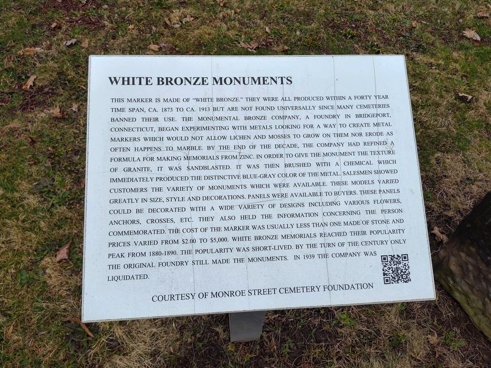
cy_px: 184
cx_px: 246
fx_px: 326
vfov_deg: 58.9
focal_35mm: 23
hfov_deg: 73.9
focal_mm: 5.56
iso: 100
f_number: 1.8
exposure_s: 1/405
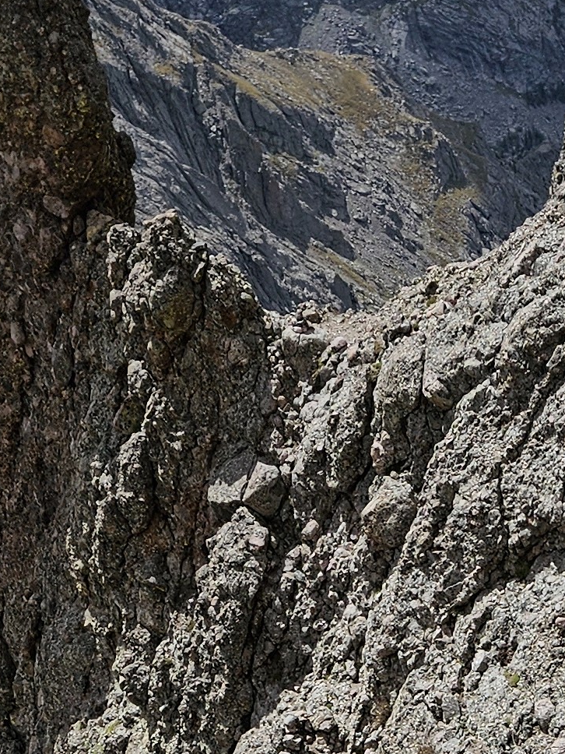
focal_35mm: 95
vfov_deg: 16.0
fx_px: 2067
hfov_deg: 14.8
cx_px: 747
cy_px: 1516
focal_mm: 6.3
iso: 10
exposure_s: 1/965
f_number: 1.7
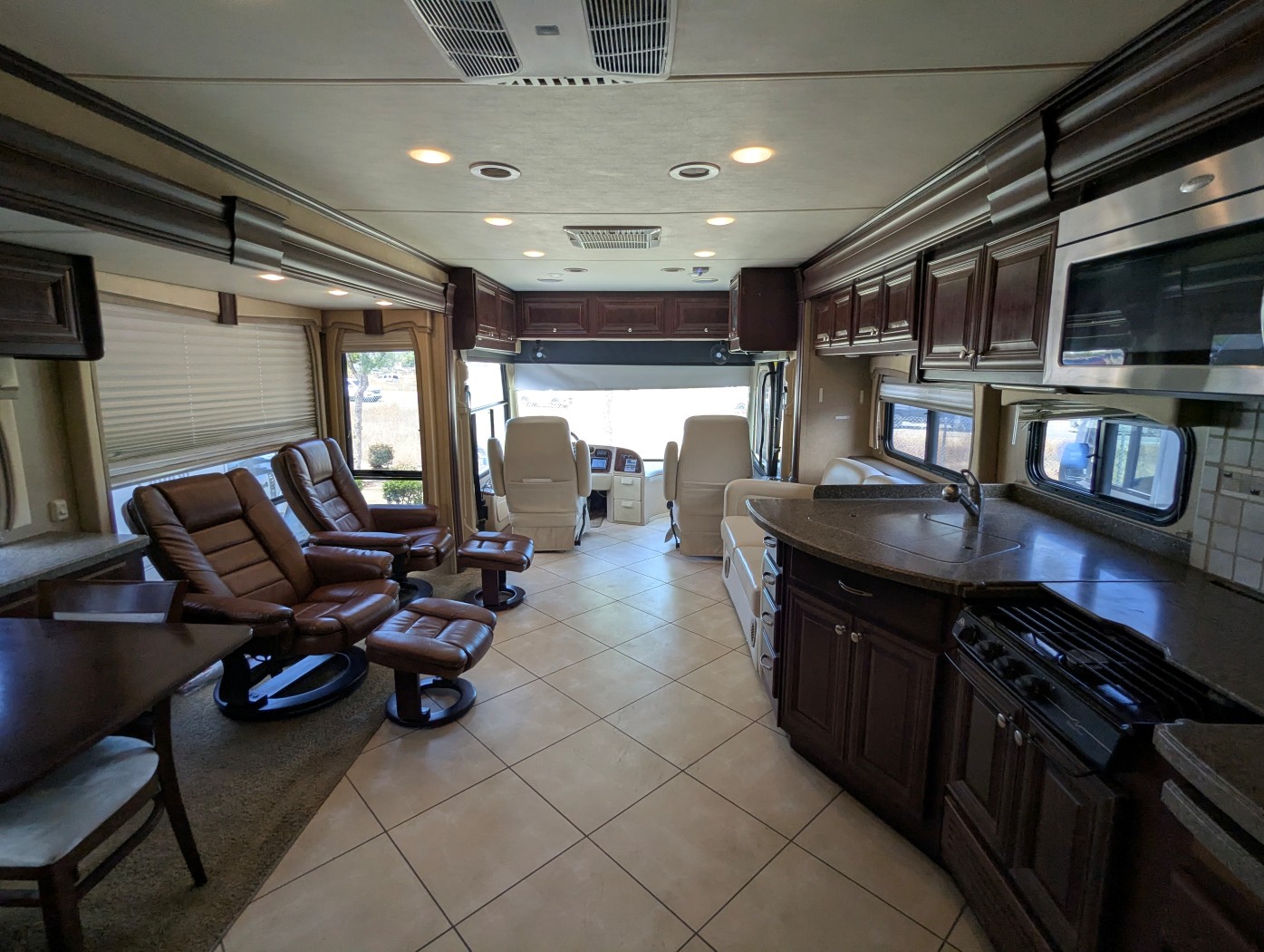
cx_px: 632
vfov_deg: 78.2
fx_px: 585
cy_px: 476
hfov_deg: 94.4
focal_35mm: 16
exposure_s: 1/134
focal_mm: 2.35
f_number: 2.2
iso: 111
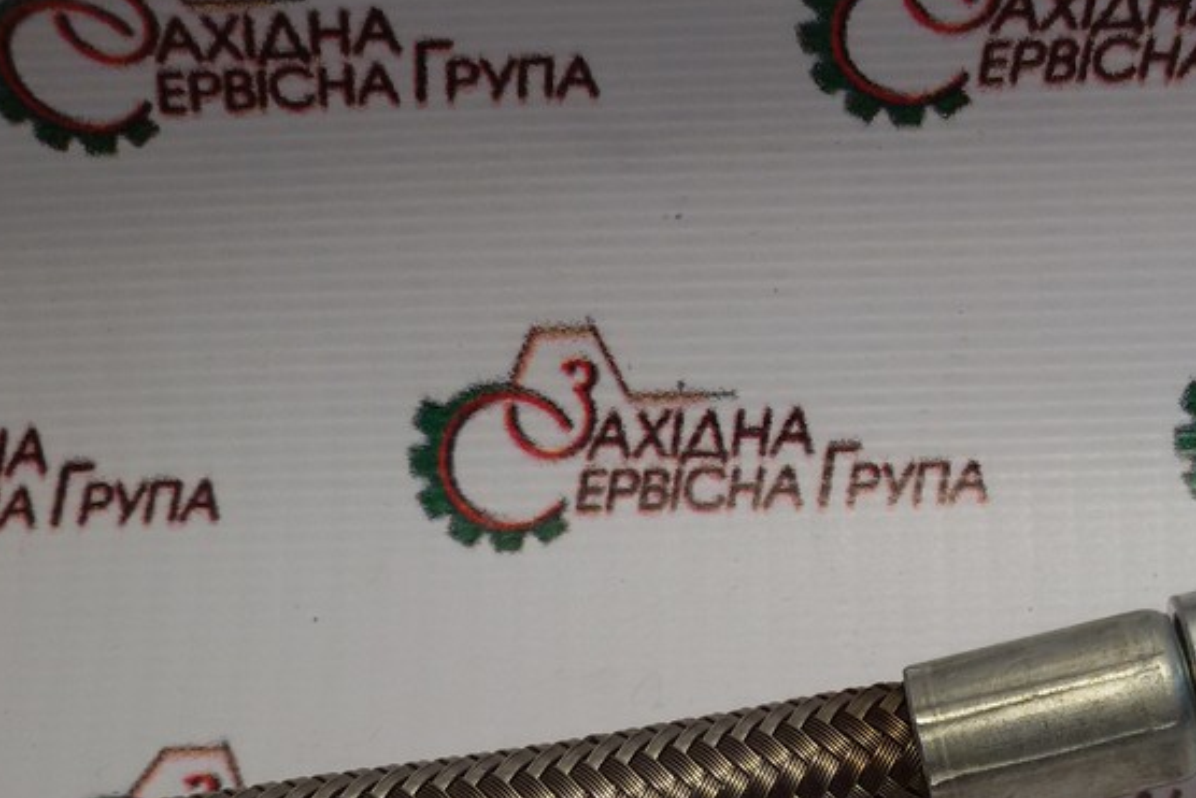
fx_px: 1927
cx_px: 977
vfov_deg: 22.6
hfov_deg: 33.4
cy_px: 779
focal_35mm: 58
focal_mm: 2.93
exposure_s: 1/100
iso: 40
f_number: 2.4
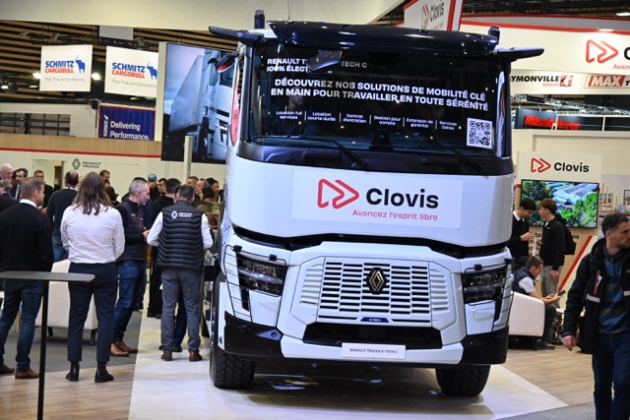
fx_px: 1225
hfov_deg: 28.8
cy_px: 210
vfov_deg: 19.5
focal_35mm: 70
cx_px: 315
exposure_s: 1/125
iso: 1250
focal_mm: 70
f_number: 6
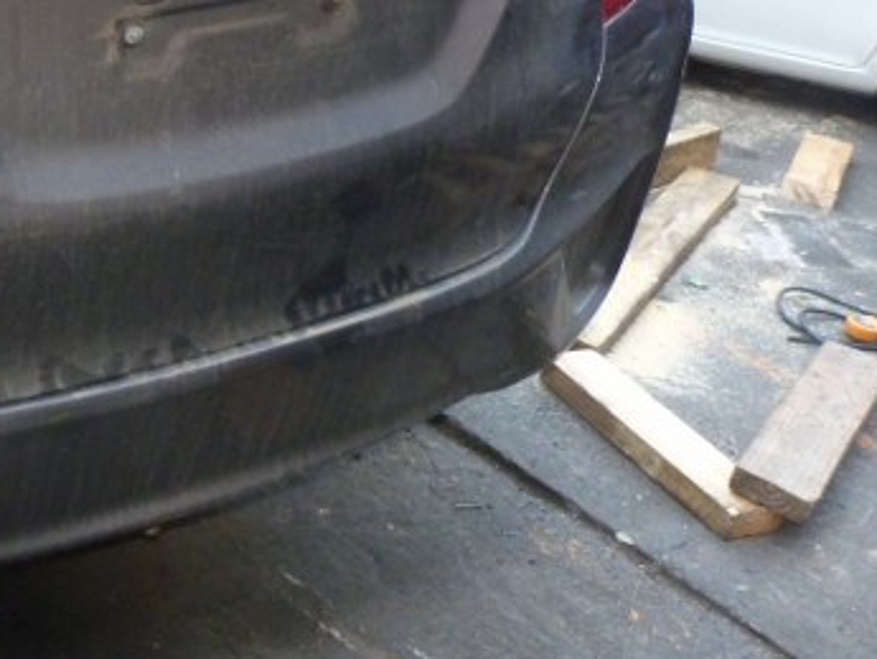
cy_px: 31
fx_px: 1470
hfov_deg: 30.0
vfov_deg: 24.3
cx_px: -74
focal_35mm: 58
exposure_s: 1/60
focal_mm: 4.5
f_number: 2.8
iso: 250
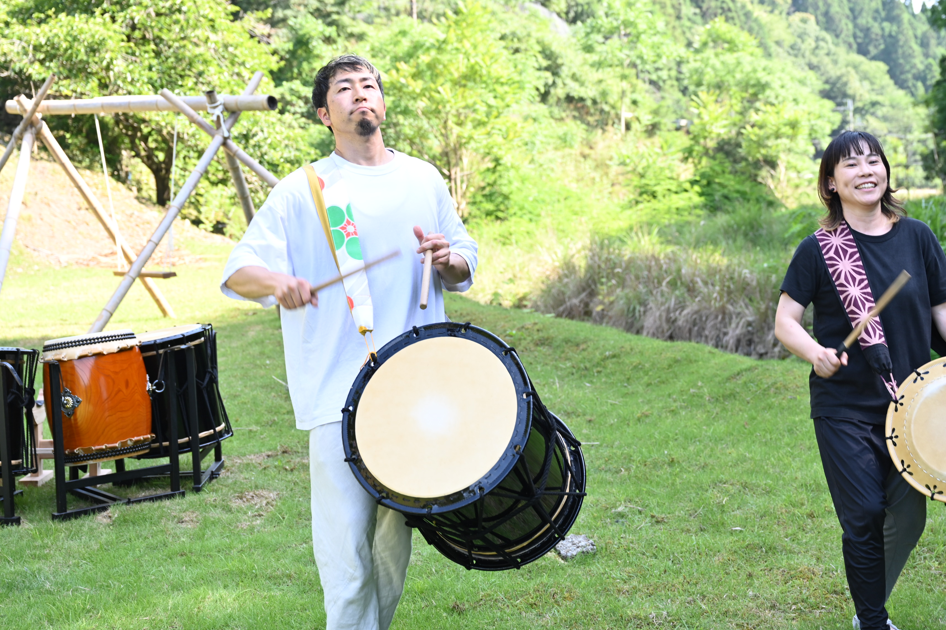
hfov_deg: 38.1
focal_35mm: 52
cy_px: 264
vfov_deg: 26.0
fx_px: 1366
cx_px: 548
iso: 220
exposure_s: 1/250
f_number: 4
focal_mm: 43
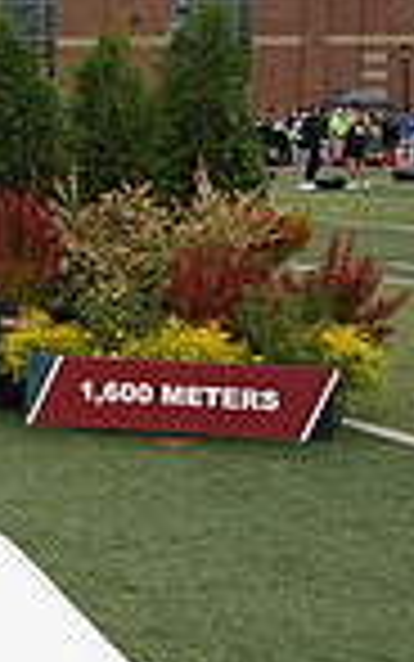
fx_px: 2038
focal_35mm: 113
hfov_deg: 9.6
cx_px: -720
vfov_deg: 18.4
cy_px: 290
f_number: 11
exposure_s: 1/125
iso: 200
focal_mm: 28
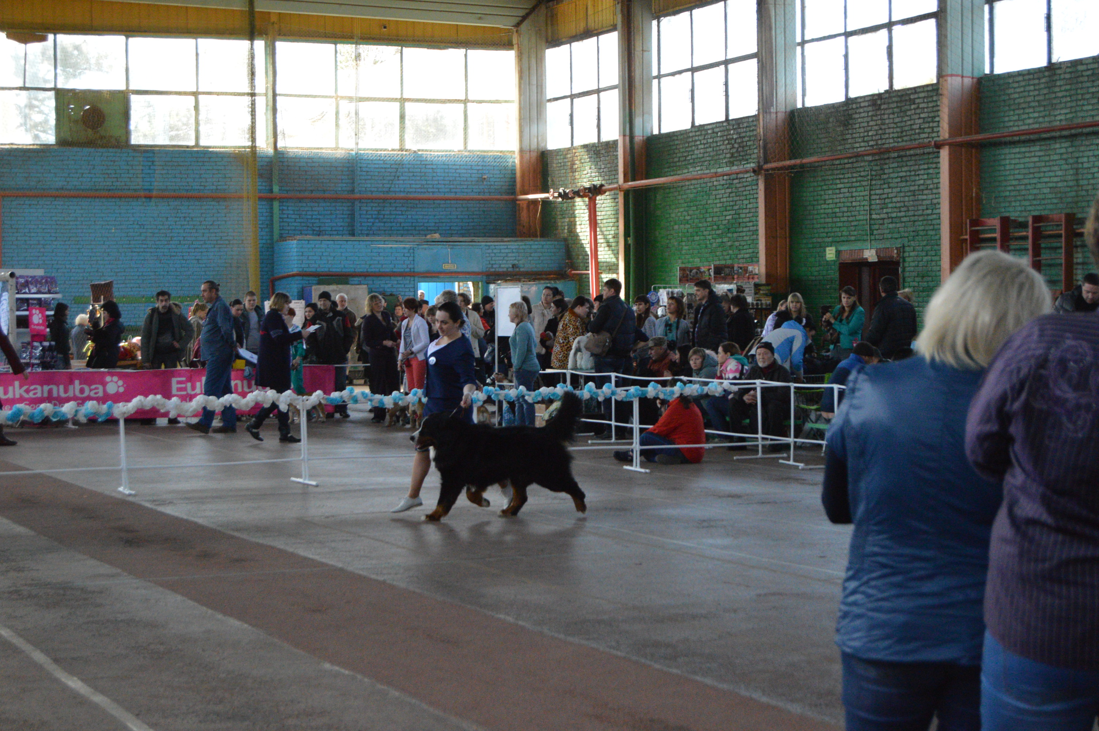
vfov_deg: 18.1
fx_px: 2288
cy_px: 366
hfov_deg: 27.0
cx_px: 550
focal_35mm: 75
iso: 2800
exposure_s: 1/500
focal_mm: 50
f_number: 5.6
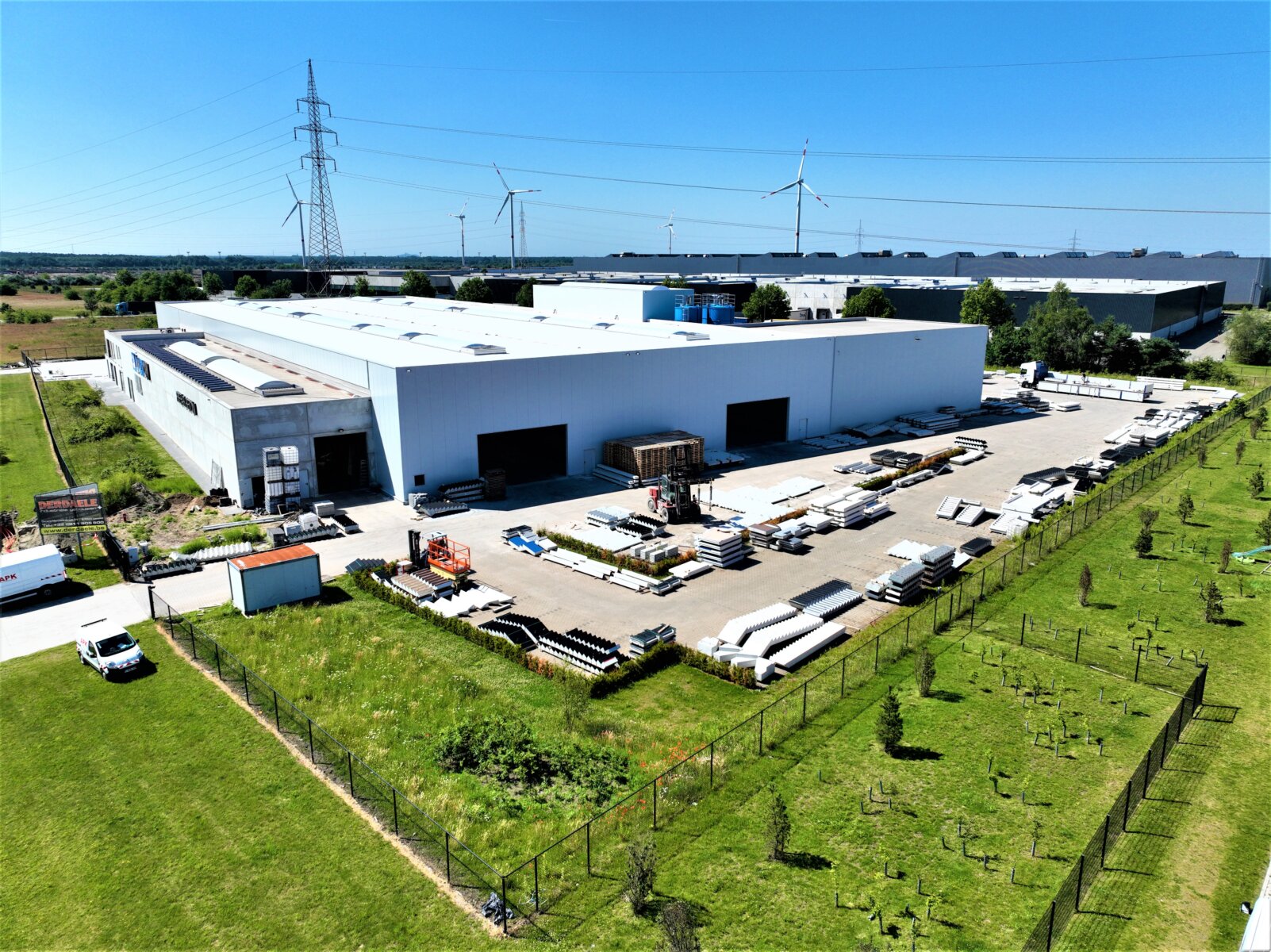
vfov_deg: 56.8
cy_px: 476
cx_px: 636
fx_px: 881
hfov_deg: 71.6
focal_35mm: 24
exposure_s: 1/2500
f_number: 2.8
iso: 100
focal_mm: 12.29
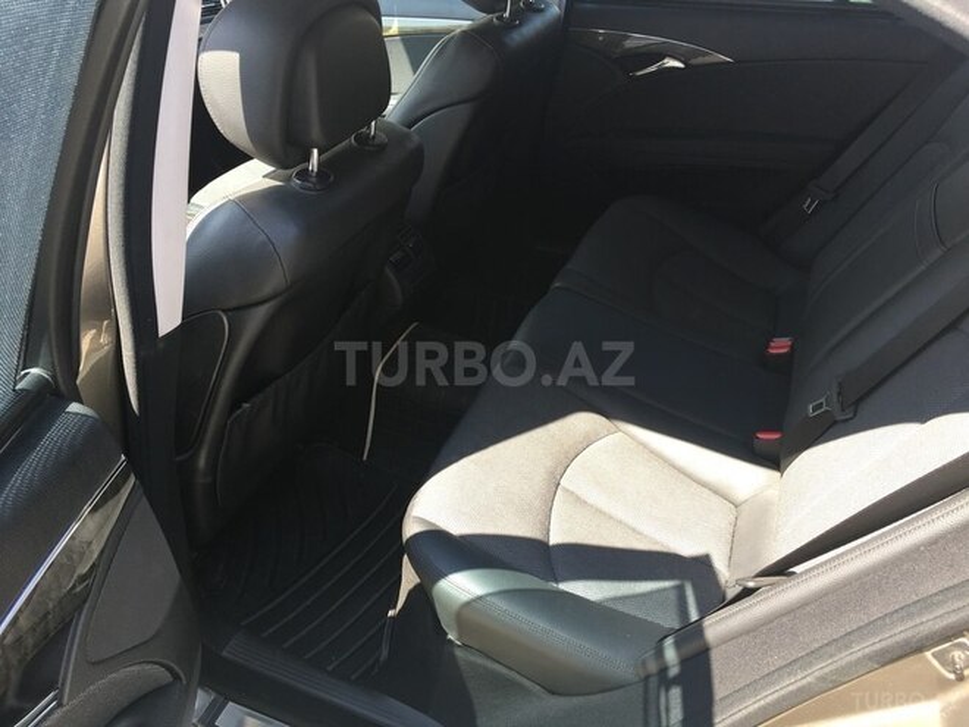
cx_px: 484
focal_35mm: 29
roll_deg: -0.9
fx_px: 812
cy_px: 364
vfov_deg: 48.2
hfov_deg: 61.7
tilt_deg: -35.0
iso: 25
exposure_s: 1/100
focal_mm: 4.15
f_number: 2.2
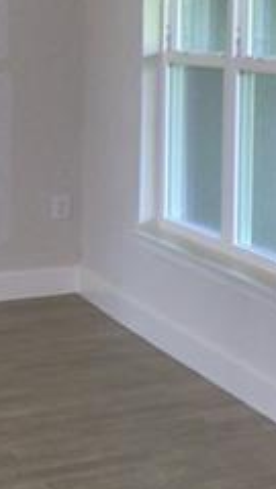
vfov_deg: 19.7
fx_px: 1362
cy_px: 2
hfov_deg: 9.5
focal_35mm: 105
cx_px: 777
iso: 140
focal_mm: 10
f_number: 4.5
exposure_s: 1/60
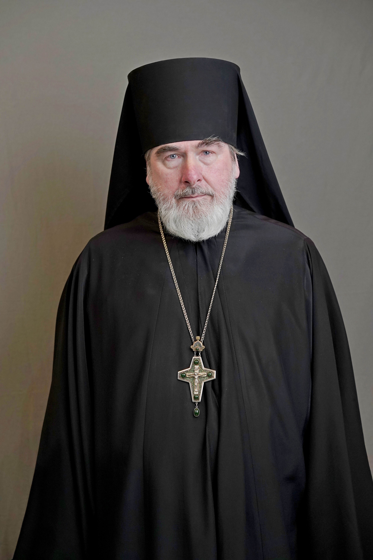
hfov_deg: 16.1
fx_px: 1321
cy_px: 280
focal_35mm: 85
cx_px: 186
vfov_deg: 23.9
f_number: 3.5
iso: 1250
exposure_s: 1/100
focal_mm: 85
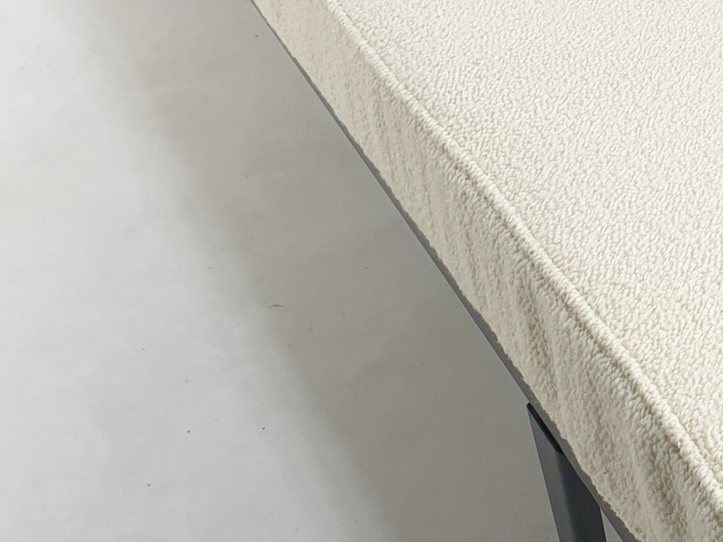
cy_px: 35
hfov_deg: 20.1
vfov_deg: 16.2
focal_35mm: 90
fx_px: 1880
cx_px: 917
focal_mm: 4.3
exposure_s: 1/50
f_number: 2.4
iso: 50
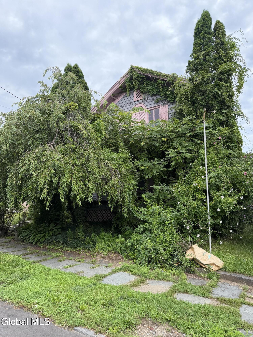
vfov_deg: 71.6
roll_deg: +1.6
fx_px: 234
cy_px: 168
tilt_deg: +10.9
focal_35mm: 24
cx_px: 126
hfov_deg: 56.8
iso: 100
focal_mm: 6.76
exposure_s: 1/1770
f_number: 1.78
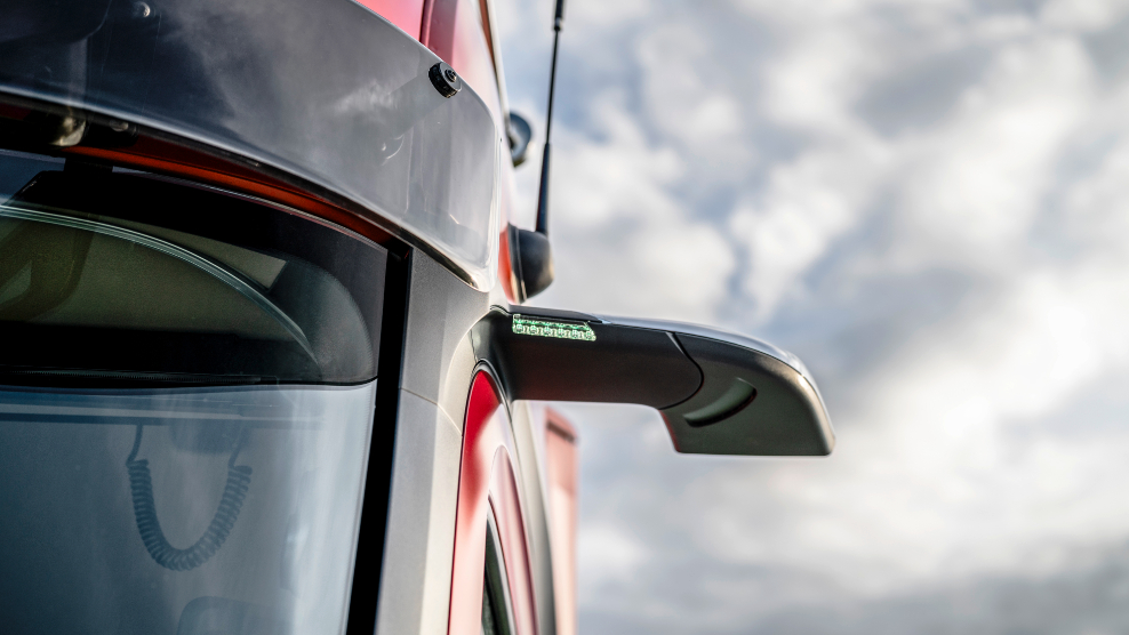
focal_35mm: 53
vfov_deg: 22.6
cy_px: 308
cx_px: 566
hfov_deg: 39.2
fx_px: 1587
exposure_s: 1/320
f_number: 2.8
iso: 100
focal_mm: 50
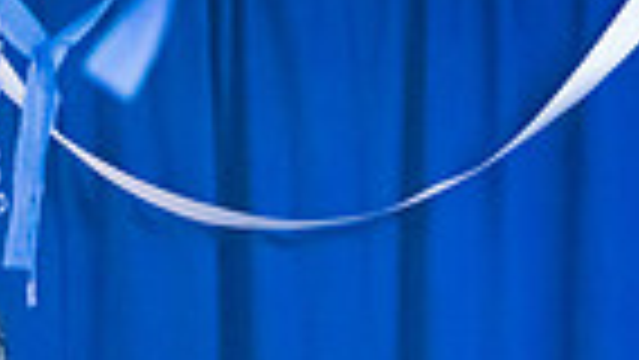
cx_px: 40
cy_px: 855
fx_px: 11221
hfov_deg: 3.3
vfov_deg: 1.8
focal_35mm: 662
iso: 25600
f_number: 6.3
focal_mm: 200
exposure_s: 1/200
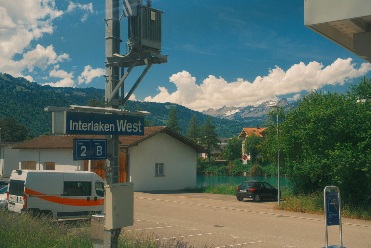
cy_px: 124
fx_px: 464
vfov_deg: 29.9
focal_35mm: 45
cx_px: 186
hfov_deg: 43.6
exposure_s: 1/340
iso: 500
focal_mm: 29.9
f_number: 5.6
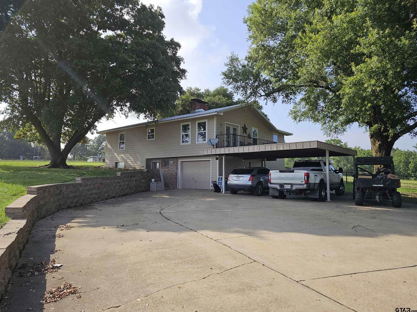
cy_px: 156
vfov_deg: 58.9
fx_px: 277
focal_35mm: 23
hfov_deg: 73.9
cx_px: 208
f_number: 1.7
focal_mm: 6.3
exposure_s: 1/560
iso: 10
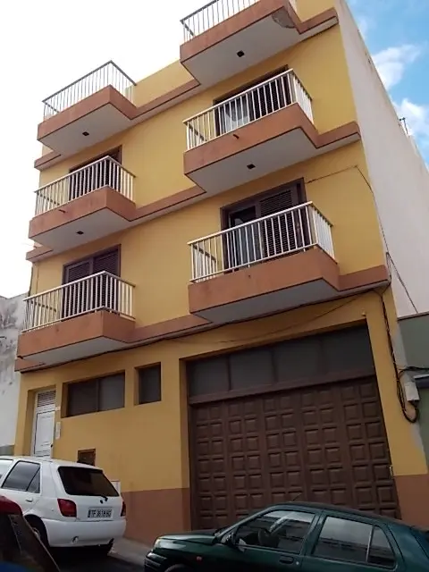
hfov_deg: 46.8
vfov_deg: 60.0
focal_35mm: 30
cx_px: 214
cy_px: 286
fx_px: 496
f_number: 3.3
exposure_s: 1/320
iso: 80
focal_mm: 5.3
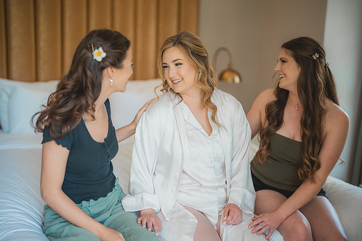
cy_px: 120
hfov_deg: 39.6
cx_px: 181
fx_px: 503
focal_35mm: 50
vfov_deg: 27.0
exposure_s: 1/400
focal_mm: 50
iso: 400
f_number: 1.2
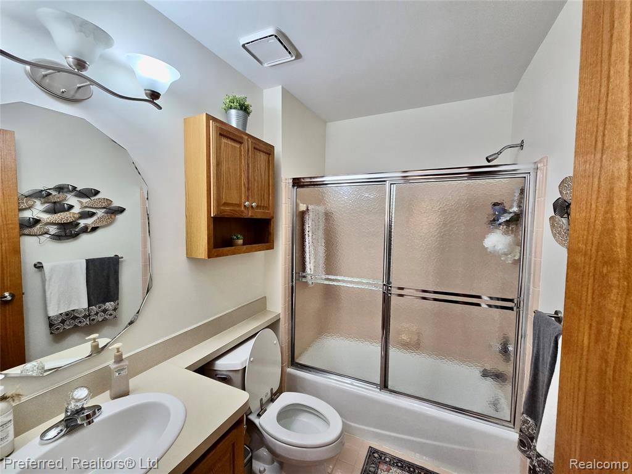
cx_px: 316
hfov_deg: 106.2
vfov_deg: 89.9
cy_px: 237
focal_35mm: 13
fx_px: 237
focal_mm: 2.2
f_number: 2.2
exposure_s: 1/60
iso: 125
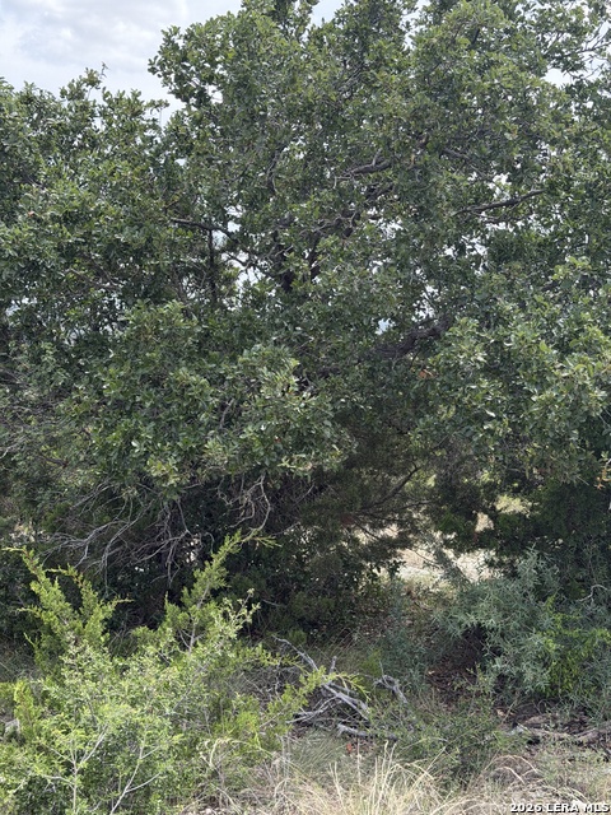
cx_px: 306
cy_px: 408
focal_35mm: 48
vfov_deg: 39.7
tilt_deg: -2.7
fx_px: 1130
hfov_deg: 30.3
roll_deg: -1.3
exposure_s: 1/1353
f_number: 1.78
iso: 100
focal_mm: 6.76
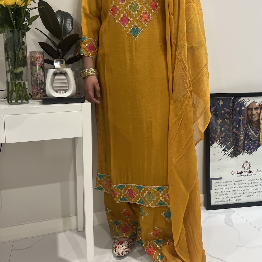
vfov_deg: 52.1
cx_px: 132
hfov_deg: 52.5
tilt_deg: -5.4
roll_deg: +1.1
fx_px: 265
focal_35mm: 31
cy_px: 101
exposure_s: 1/50
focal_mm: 5.7
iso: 125
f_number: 1.5
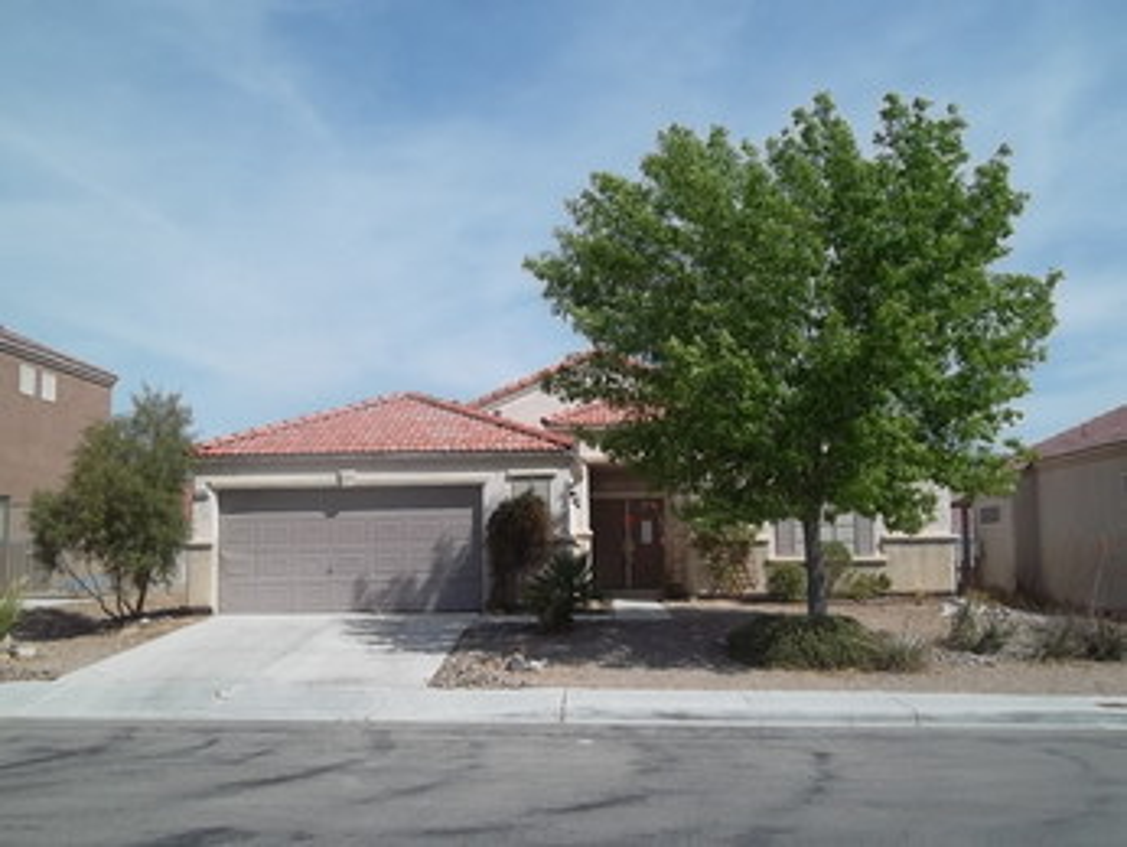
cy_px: 424
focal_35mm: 37
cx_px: 564
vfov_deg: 38.7
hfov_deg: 50.1
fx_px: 1205
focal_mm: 6.6
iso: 80
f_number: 4
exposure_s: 1/900
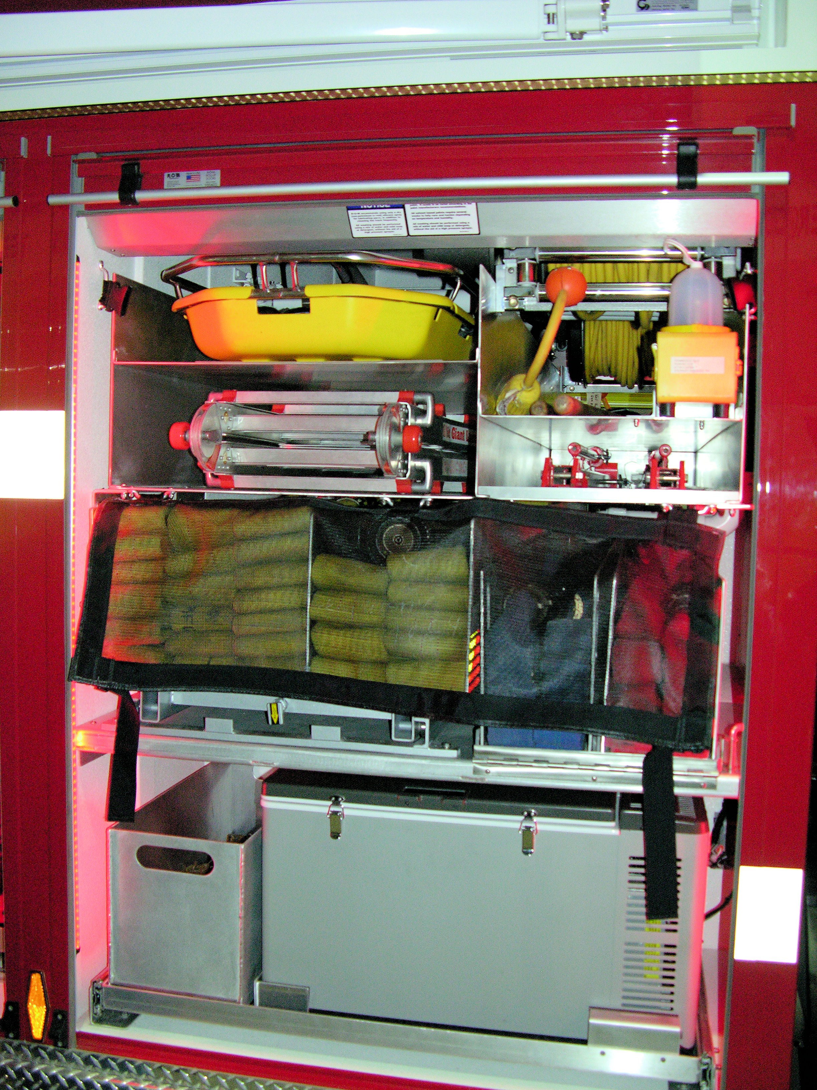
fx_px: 1101
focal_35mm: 35
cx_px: 408
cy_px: 545
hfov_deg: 40.7
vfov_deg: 52.6
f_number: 2.8
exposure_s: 1/60.1
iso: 200
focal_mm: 8.9
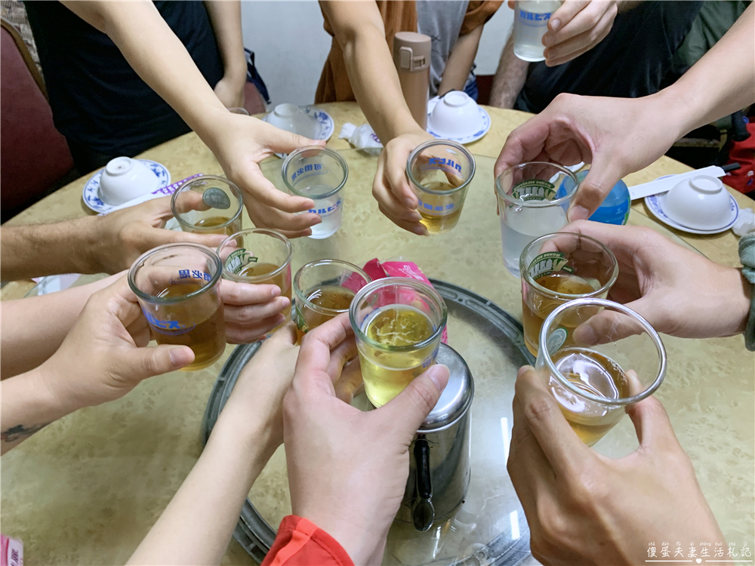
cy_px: 283
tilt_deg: -46.0
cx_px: 378
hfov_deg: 67.3
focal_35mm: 26
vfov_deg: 53.1
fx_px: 567
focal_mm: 4.25
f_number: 1.8
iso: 200
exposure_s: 1/60
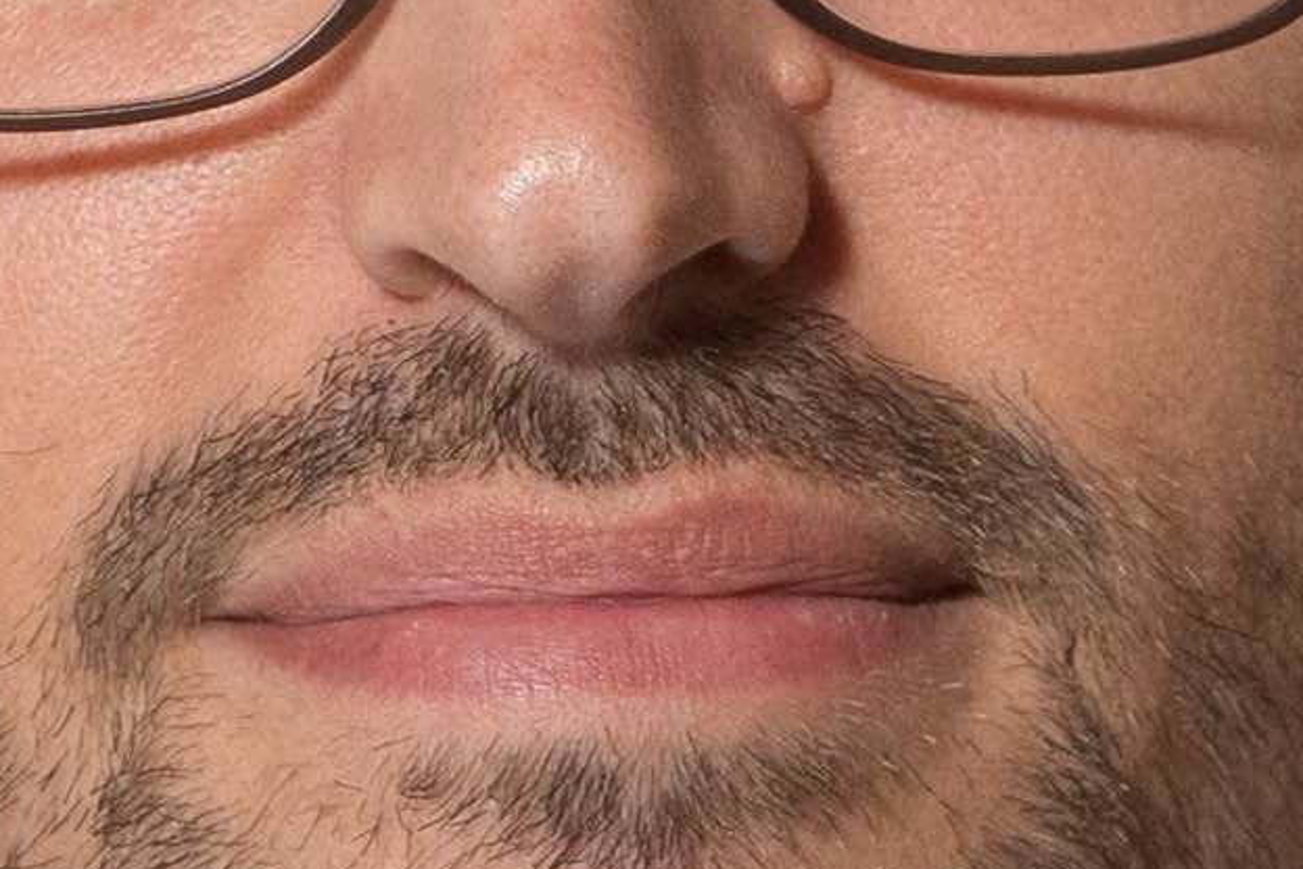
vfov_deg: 1.5
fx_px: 33948
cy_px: 898
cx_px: 518
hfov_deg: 2.2
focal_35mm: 938
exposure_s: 1/200
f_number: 2.8
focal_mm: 85
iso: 200
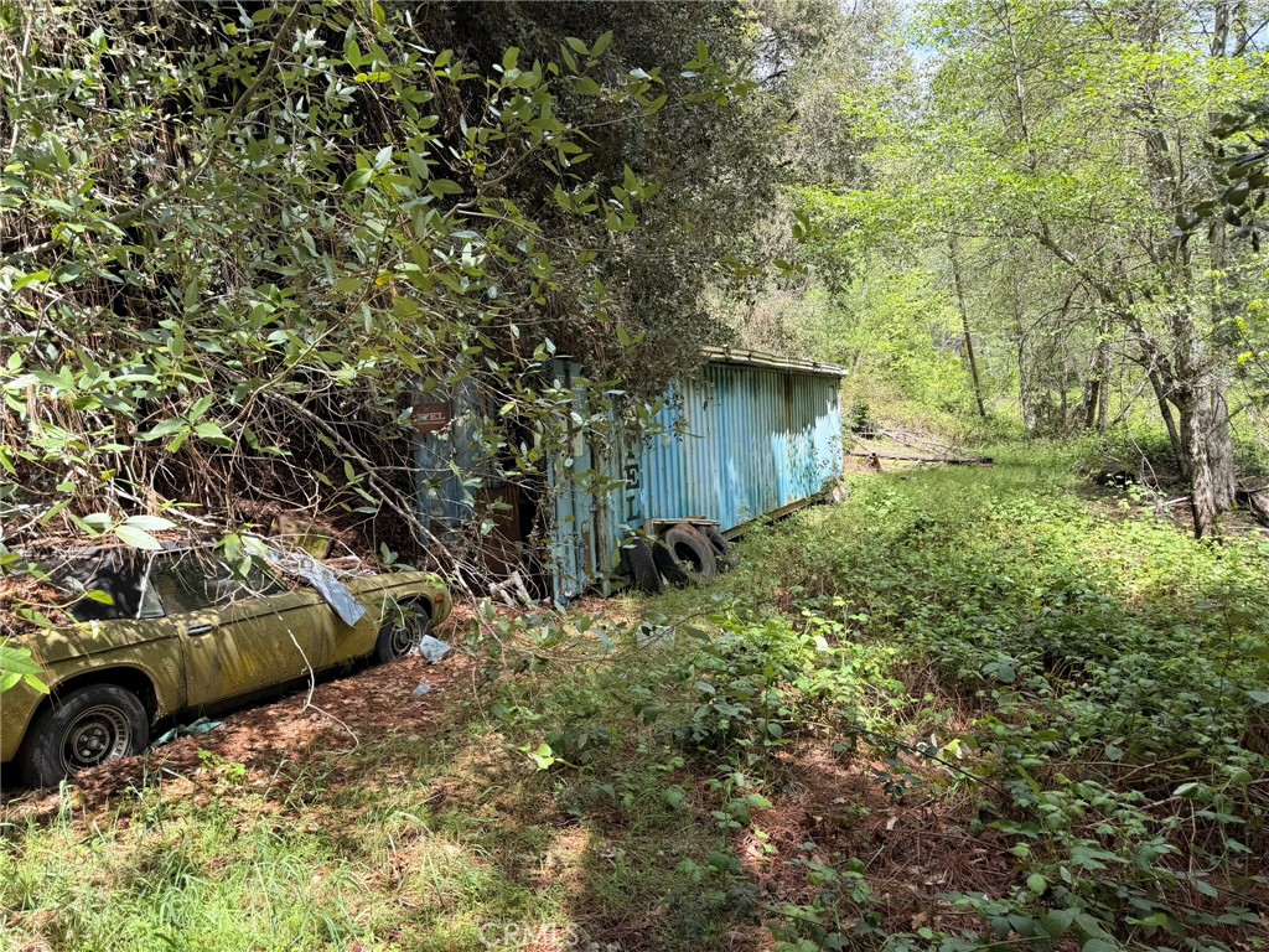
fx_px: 880
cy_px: 476
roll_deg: +2.8
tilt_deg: -5.4
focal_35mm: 24
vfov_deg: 56.8
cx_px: 634
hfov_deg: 71.6
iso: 80
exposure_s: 1/695
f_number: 1.78
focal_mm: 6.76
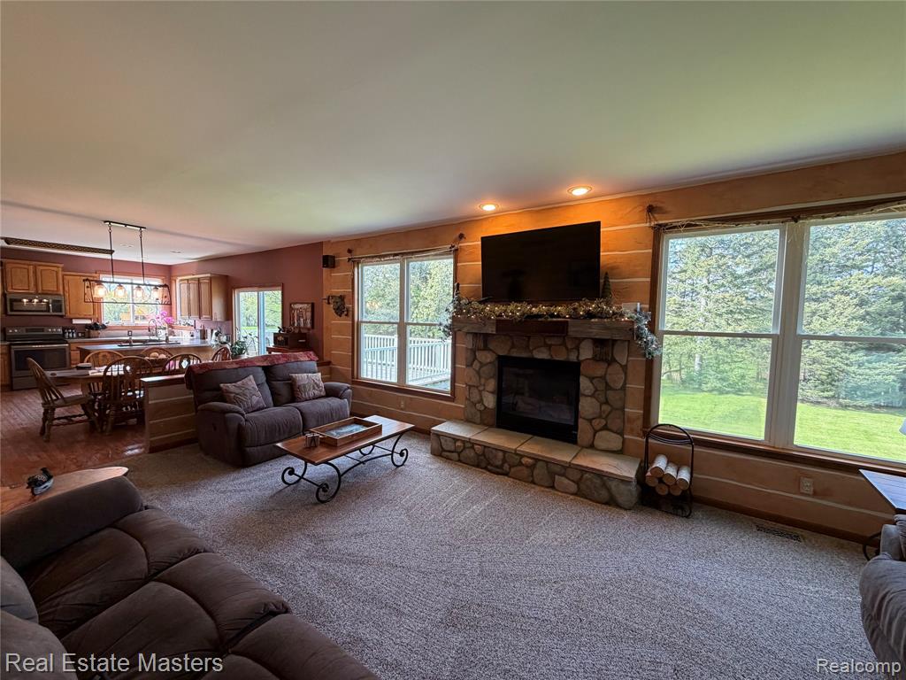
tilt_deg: -3.1
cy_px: 340
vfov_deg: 85.7
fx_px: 366
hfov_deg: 102.1
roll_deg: -0.6
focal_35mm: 14
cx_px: 453
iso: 160
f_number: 2.2
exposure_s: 1/120
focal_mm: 2.22
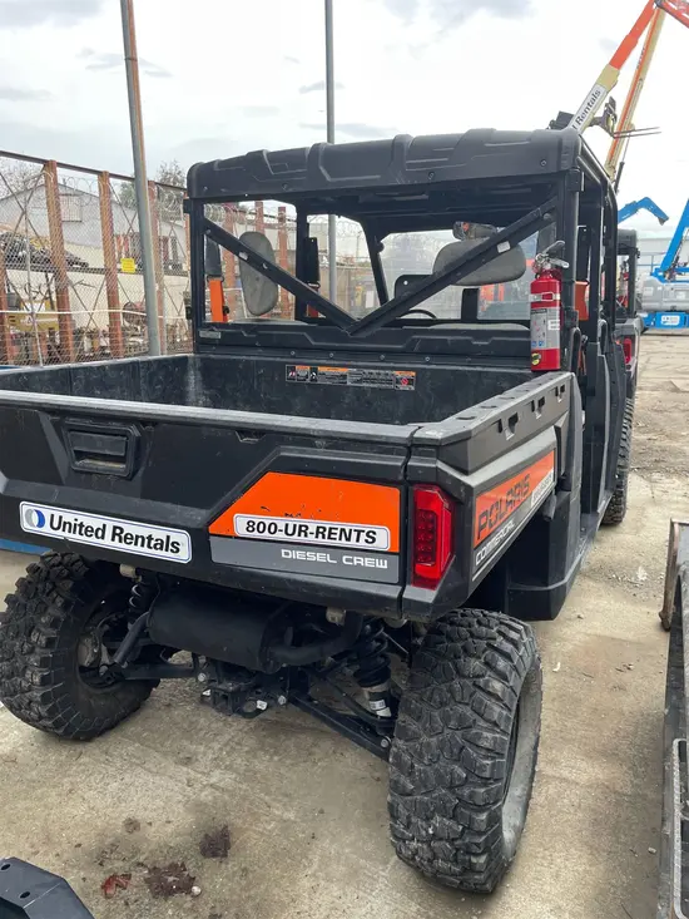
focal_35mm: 26
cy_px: 460
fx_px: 690
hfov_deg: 53.1
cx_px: 344
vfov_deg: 67.3
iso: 40
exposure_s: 1/211
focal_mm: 4.2
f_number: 1.6
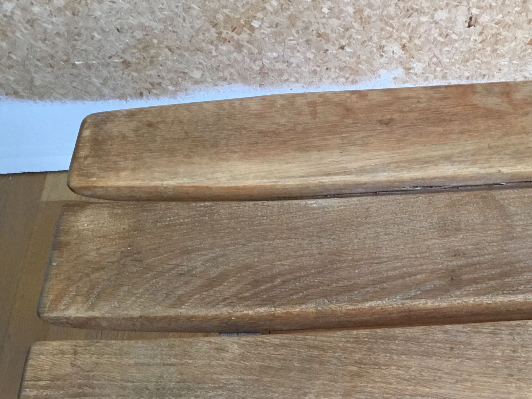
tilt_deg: -57.0
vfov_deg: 28.9
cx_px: 414
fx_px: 768
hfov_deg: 37.0
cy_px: 273
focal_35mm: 50
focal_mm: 3.3
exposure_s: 1/33
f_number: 2.4
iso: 160
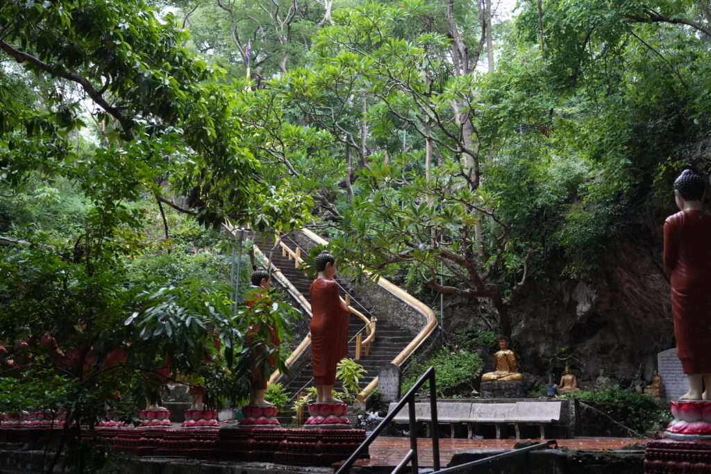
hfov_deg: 50.7
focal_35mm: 38
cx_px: 356
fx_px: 751
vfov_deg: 35.1
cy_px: 237
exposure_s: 1/160
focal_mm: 38
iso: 6400
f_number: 4
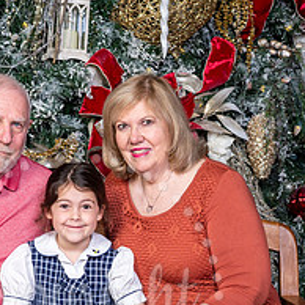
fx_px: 1665
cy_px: 299
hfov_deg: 10.4
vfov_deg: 10.4
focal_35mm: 167
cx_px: 76
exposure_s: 1/125
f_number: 8
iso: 400
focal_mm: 85
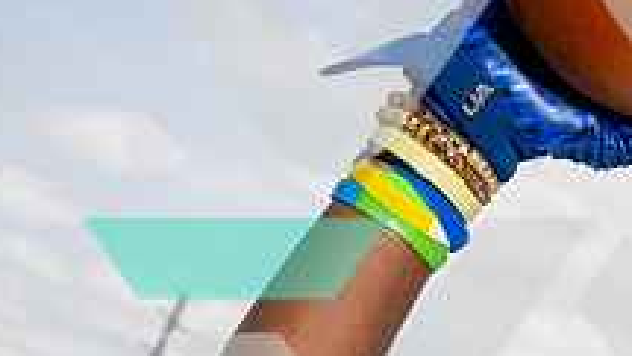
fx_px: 1944
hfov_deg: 17.3
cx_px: 832
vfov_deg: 10.3
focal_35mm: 116
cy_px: 375
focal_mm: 41
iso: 100
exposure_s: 1/250
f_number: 8
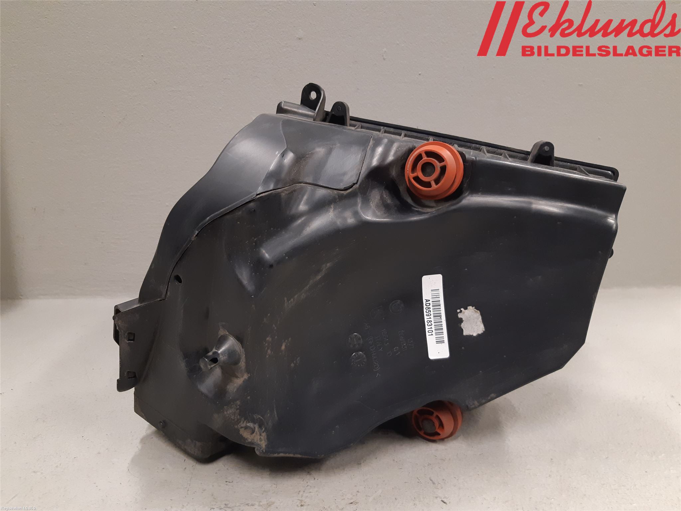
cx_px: 340
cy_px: 256
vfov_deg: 53.1
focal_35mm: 26
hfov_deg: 67.3
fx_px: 511
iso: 200
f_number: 1.7
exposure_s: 1/50
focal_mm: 3.93
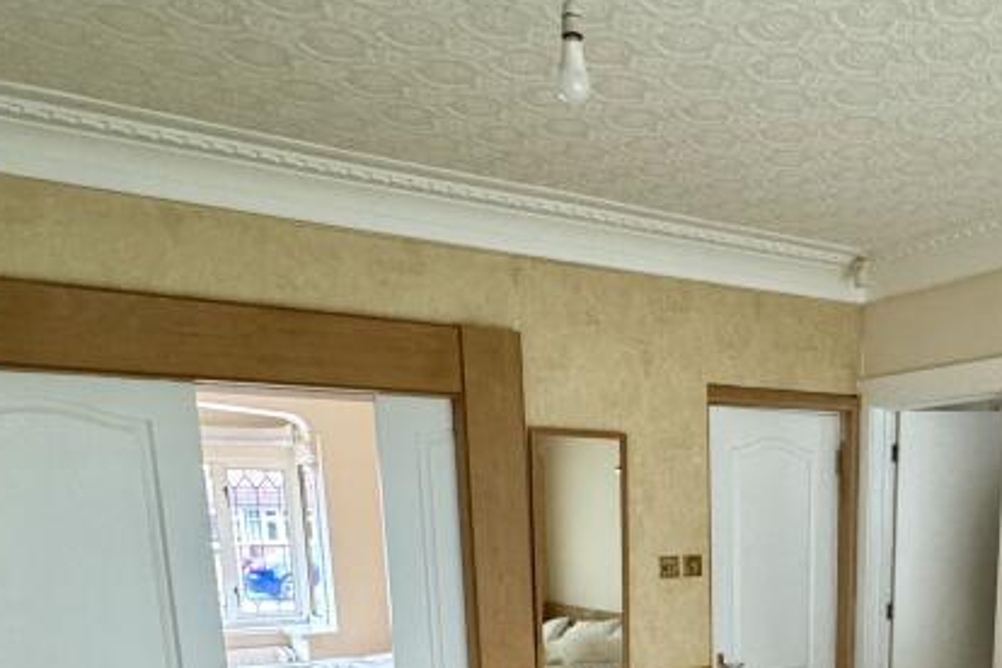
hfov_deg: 51.1
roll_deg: +0.6
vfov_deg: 32.7
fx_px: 1002
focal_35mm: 36
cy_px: 721
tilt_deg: -12.3
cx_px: 741
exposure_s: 1/60
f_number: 2.2
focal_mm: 2.22
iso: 800
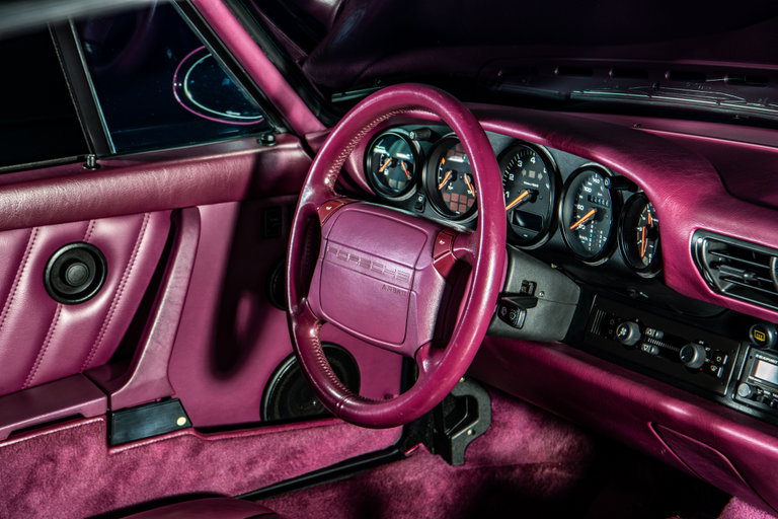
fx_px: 1513
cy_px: 260
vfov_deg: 19.5
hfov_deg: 28.8
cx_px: 389
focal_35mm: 70
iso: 200
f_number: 10
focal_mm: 70
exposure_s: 1/100
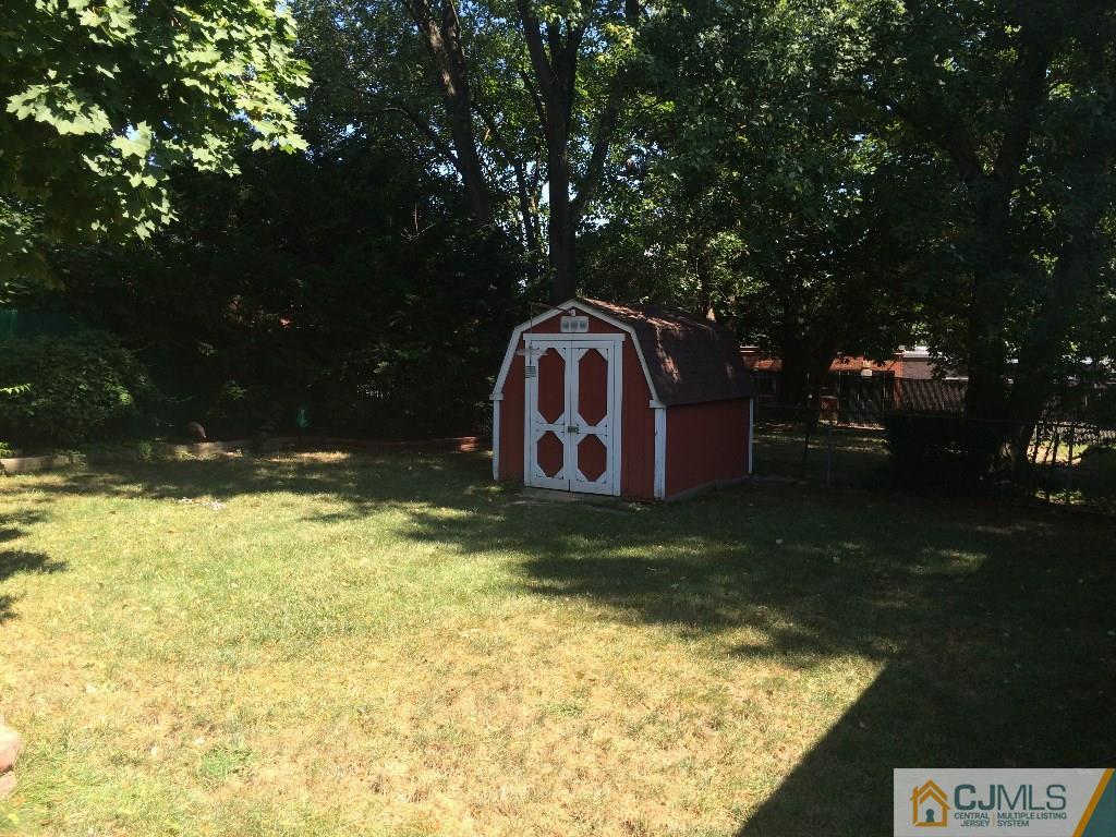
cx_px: 558
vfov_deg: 48.2
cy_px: 418
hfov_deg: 61.7
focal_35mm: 29
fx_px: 935
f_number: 2.2
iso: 32
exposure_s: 1/540
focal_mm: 4.15
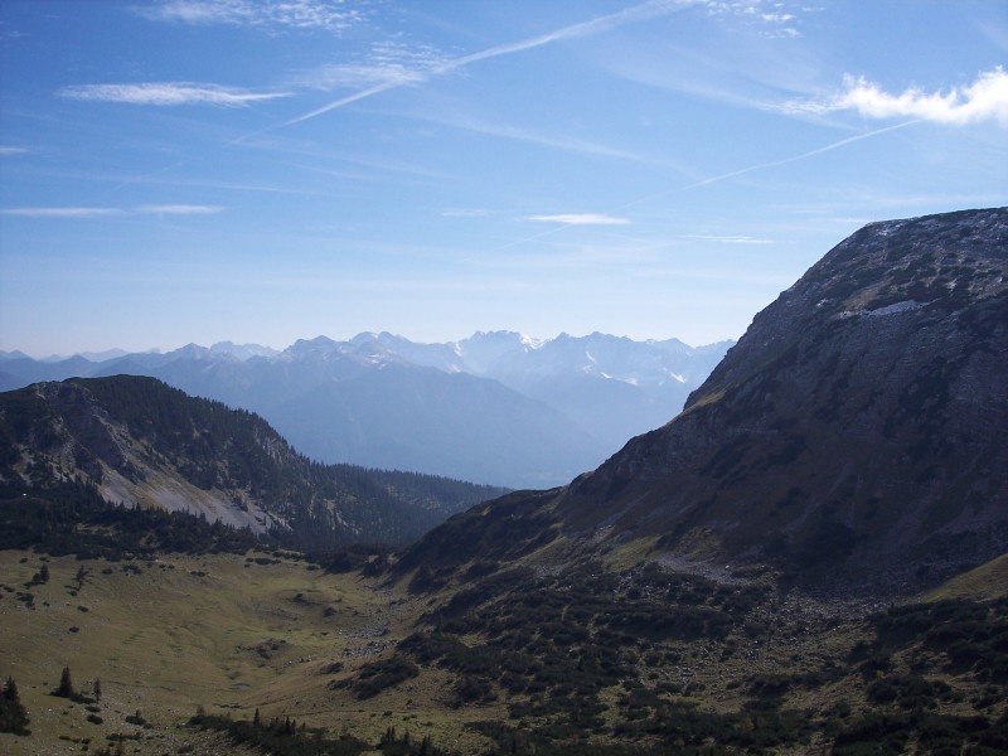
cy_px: 378
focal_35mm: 39
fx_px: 1136
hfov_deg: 47.9
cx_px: 504
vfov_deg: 36.8
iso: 100
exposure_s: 1/750
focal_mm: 8
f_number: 5.6
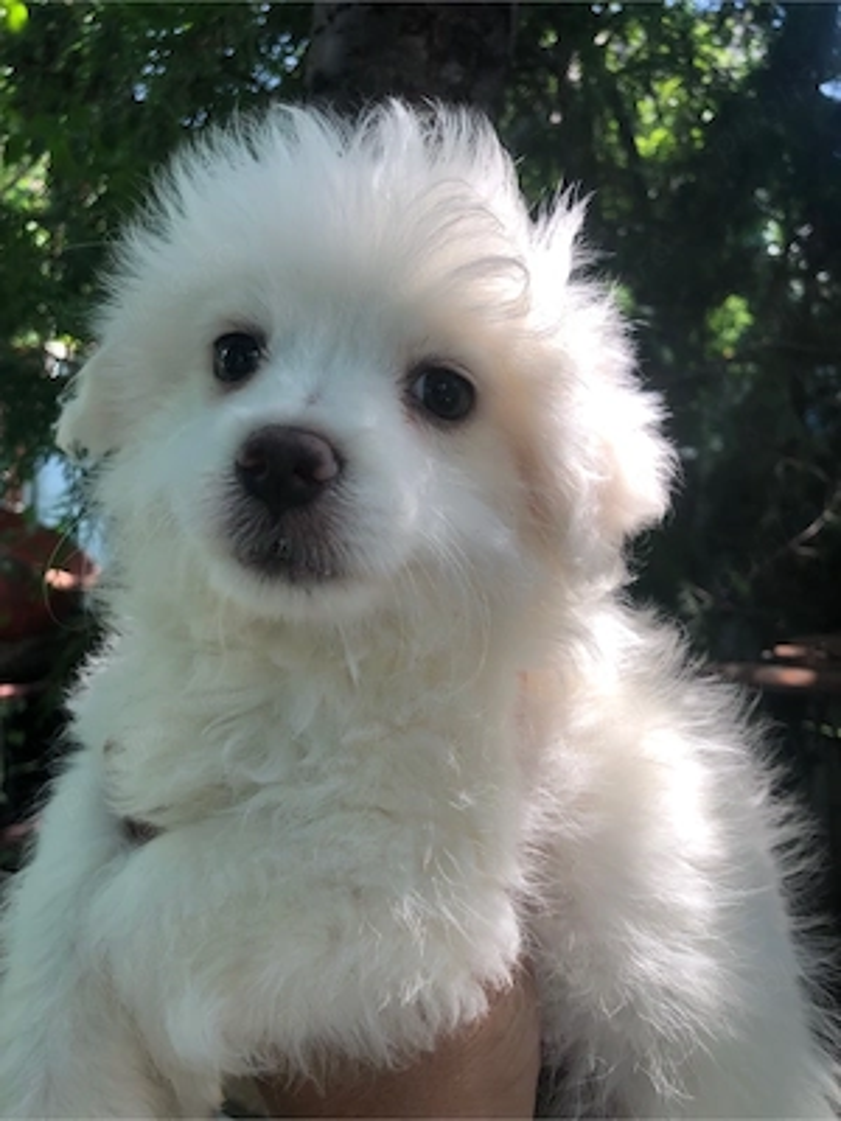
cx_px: 420
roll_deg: -6.1
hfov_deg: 49.7
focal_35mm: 28
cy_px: 560
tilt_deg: -5.7
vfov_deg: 63.4
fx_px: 907
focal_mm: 3.99
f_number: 1.8
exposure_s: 1/335
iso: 20
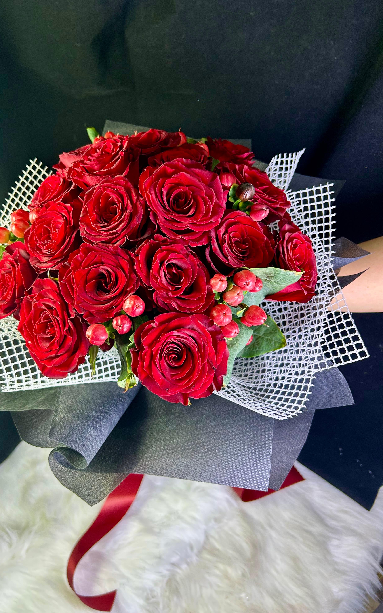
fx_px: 468
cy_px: 306
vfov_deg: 66.5
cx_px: 150
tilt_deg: -44.0
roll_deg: -1.0
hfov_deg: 44.3
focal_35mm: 28
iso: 100
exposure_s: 1/100
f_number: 1.5
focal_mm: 5.7
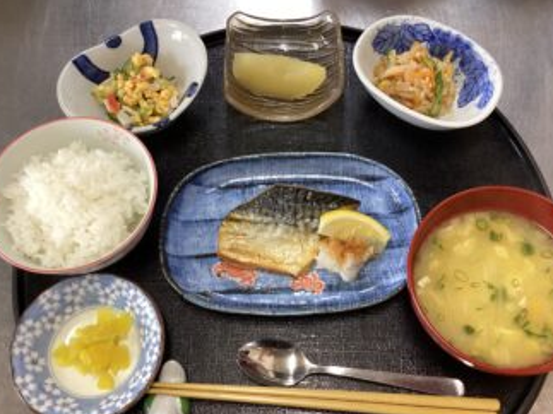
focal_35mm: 36
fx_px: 575
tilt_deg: -67.6
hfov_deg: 51.3
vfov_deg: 39.6
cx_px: 297
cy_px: 234
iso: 160
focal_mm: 3.3
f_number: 2.4
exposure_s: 1/60
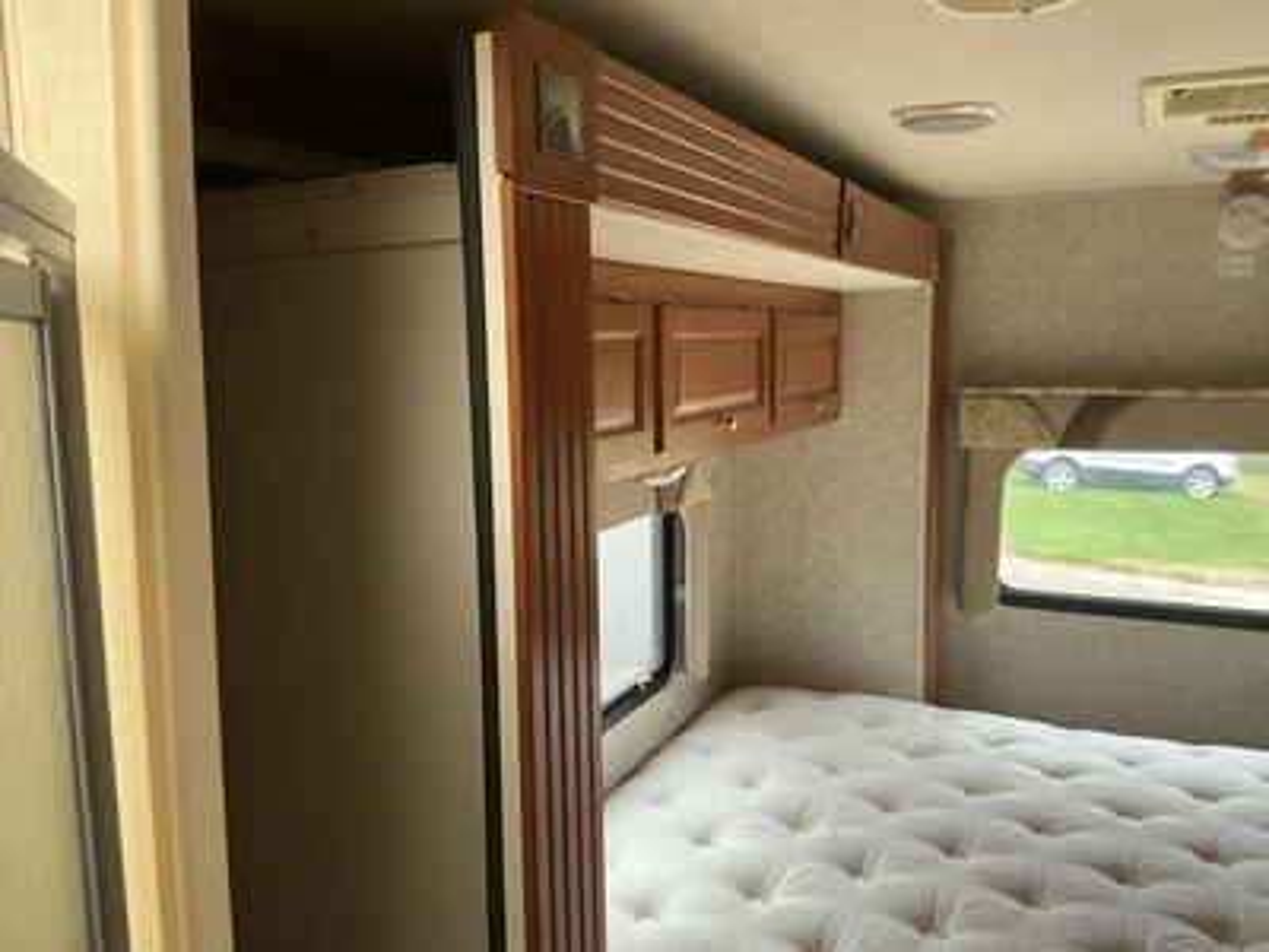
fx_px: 1026
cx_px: 634
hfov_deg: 63.4
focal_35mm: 28
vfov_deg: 49.7
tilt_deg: -7.9
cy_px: 476
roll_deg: -1.3
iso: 100
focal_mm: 3
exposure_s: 1/60
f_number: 1.8
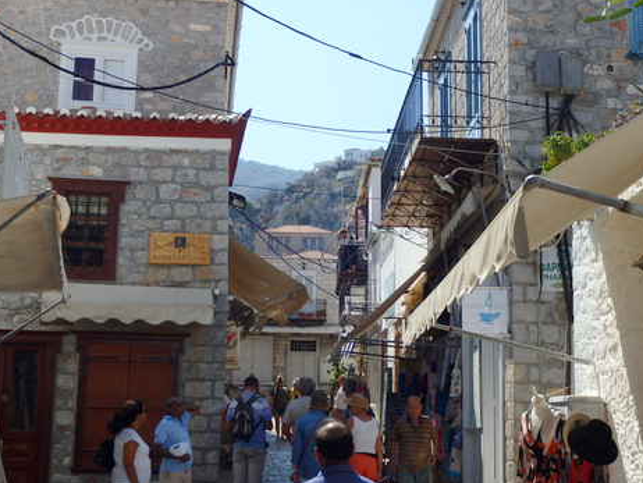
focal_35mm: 53
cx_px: 341
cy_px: 225
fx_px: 985
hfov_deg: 36.1
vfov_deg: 27.5
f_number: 14
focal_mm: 8.8
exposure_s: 1/100
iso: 125
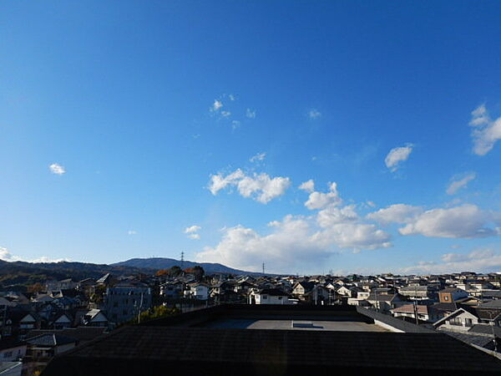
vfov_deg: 56.8
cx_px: 250
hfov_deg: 71.6
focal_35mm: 24
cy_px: 188
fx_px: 347
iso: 125
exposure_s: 1/1250
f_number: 4.1
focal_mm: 4.3
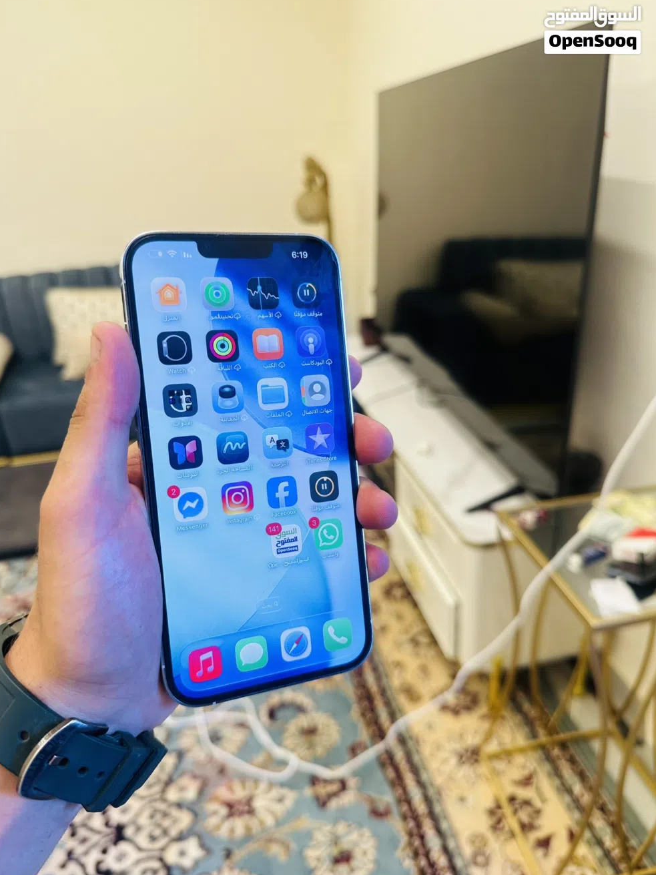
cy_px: 446
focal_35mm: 25
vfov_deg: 69.4
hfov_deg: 54.9
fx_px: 632
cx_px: 316
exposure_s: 1/100
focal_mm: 6.86
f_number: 1.78
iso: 100
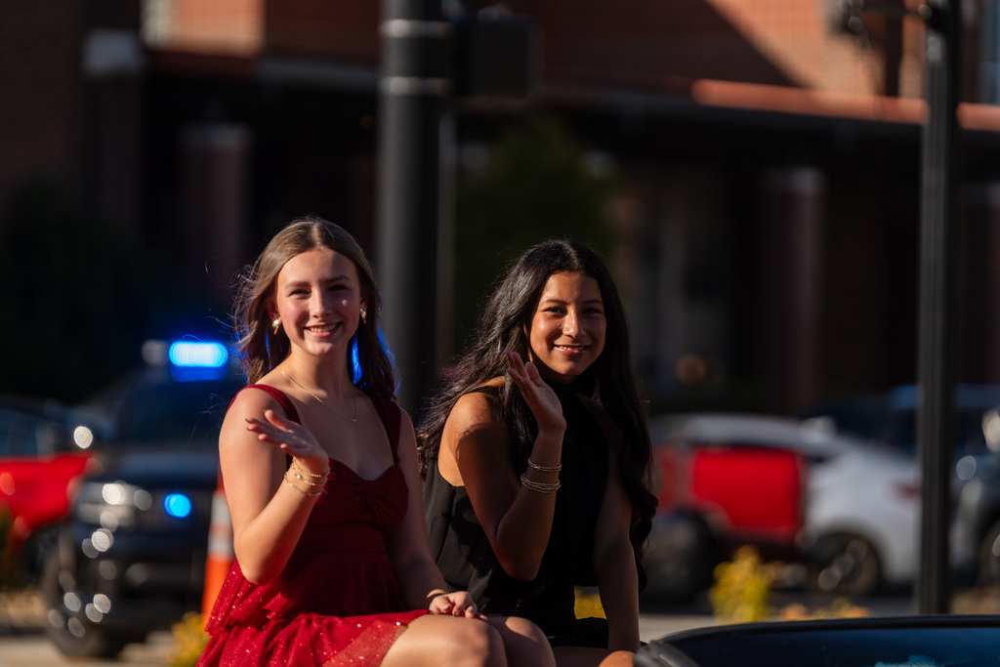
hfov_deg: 8.8
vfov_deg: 5.9
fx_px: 6500
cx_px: 500
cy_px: 334
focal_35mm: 234
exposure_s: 1/2500
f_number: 4
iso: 200
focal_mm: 234
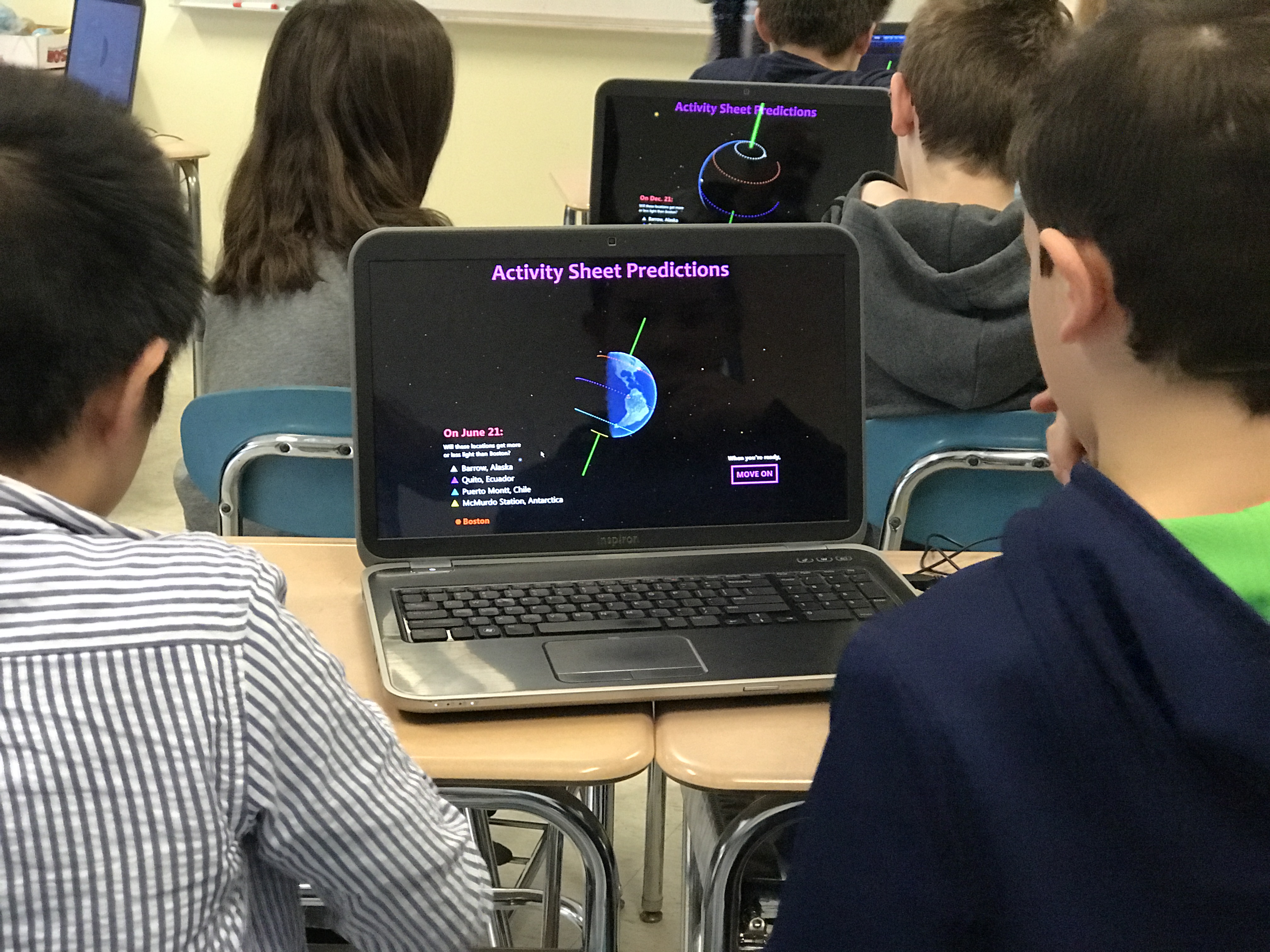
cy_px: 476
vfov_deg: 25.7
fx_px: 2091
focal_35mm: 57
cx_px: 635
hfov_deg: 33.8
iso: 1000
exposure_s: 1/60
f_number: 2.8
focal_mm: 6.6
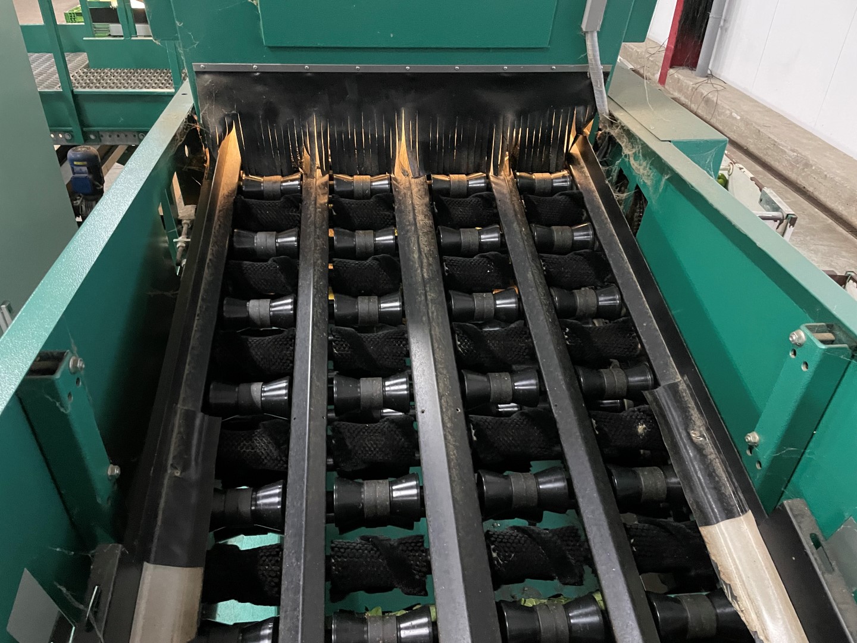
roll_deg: -1.5
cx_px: 428
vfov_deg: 53.1
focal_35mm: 26
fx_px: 644
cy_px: 322
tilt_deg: -35.6
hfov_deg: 67.3
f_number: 1.6
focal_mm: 4.2
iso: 800
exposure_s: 1/25
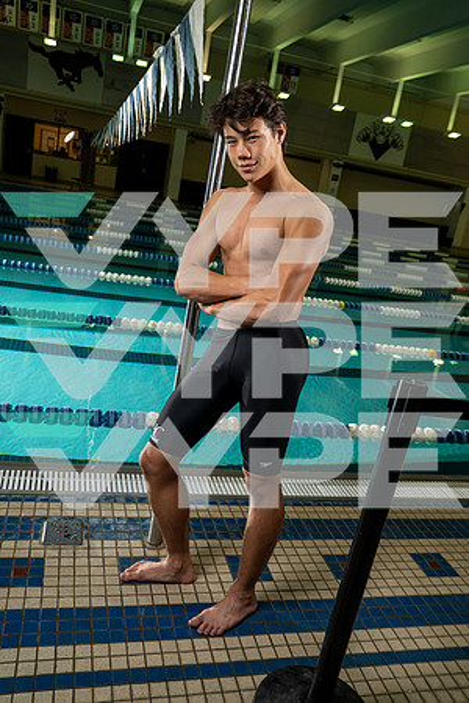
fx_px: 586
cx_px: 234
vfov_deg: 61.9
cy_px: 352
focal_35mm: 30
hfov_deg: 43.6
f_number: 4.5
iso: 640
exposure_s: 1/250
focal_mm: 30
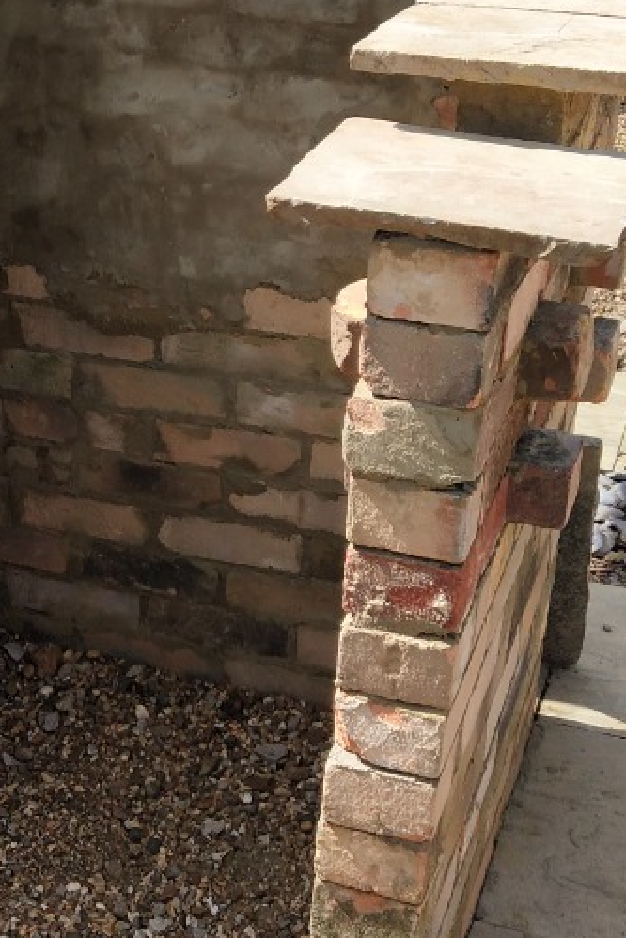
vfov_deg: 26.9
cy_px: 348
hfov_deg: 18.1
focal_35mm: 75
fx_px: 1955
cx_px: 186
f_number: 1.8
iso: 94
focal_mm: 3.95
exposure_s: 1/1524
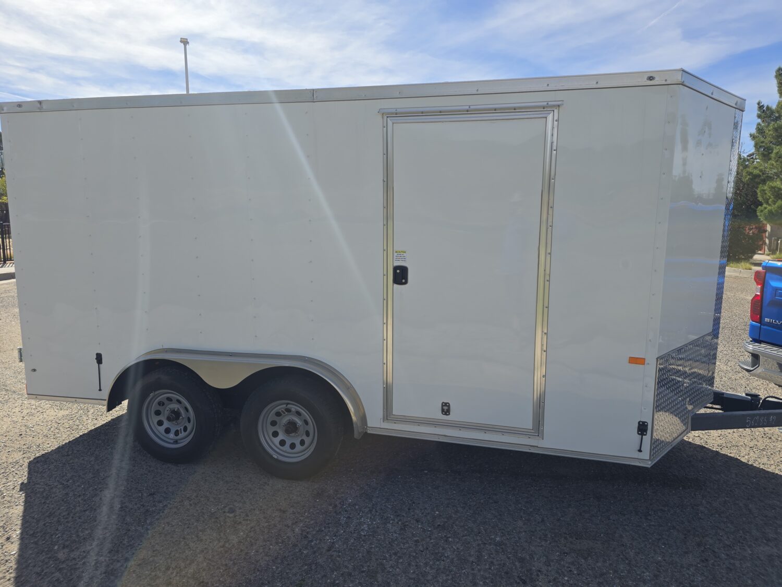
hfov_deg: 73.9
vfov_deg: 58.9
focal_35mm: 23
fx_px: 520
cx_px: 391
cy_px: 294
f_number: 1.7
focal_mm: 6.3
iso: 12
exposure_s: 1/902
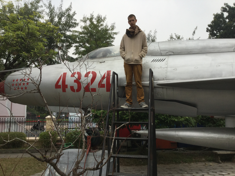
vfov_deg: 45.4
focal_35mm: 31
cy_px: 88
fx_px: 210
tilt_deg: +5.1
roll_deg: -2.6
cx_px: 118
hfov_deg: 58.4
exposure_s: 1/840
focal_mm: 3.3
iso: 25
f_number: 2.4
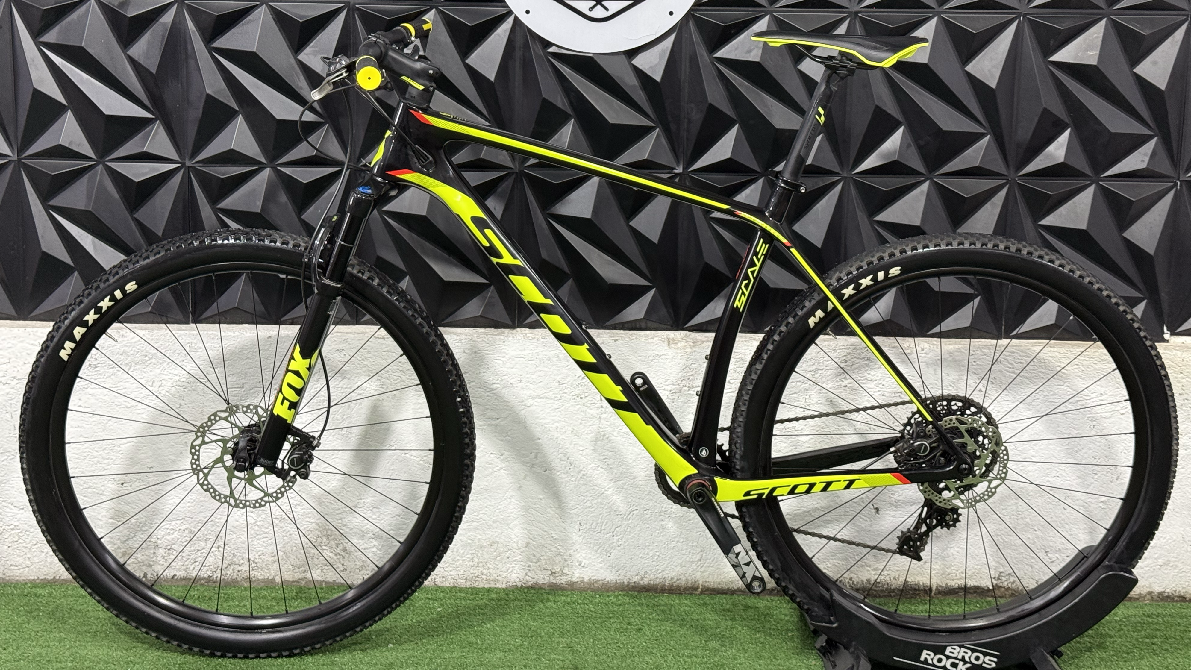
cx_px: 599
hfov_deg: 39.2
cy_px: 218
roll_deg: -1.3
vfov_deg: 22.5
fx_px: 1674
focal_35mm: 53
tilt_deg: -10.5
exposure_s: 1/60
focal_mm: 6.76
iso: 160
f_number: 1.78
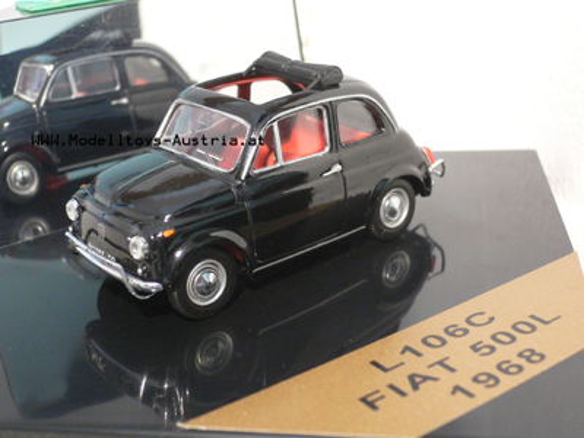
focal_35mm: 51
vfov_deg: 28.6
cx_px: 292
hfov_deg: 37.5
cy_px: 219
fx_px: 860
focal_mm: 8.5
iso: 200
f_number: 3.4
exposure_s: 1/8
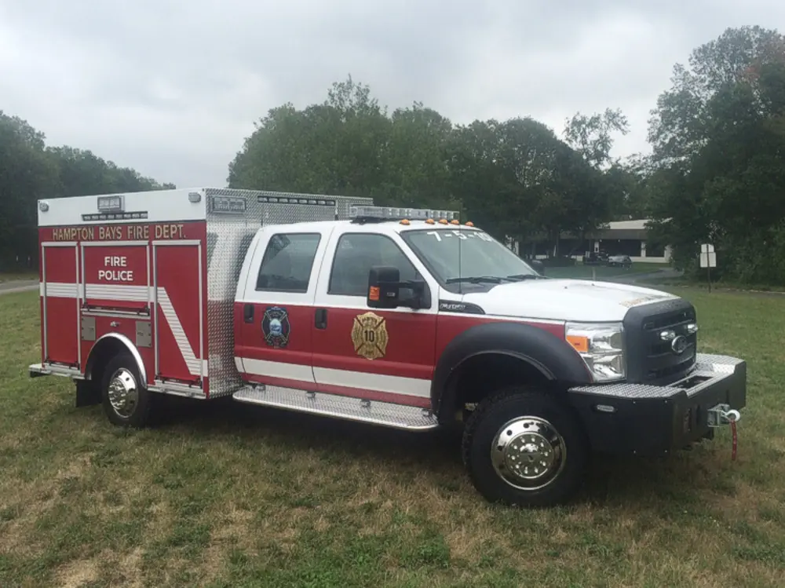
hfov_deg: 61.7
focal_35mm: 29
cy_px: 294
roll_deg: -0.5
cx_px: 392
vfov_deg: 48.2
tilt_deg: -3.2
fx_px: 657
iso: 32
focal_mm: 4.15
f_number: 2.2
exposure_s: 1/873
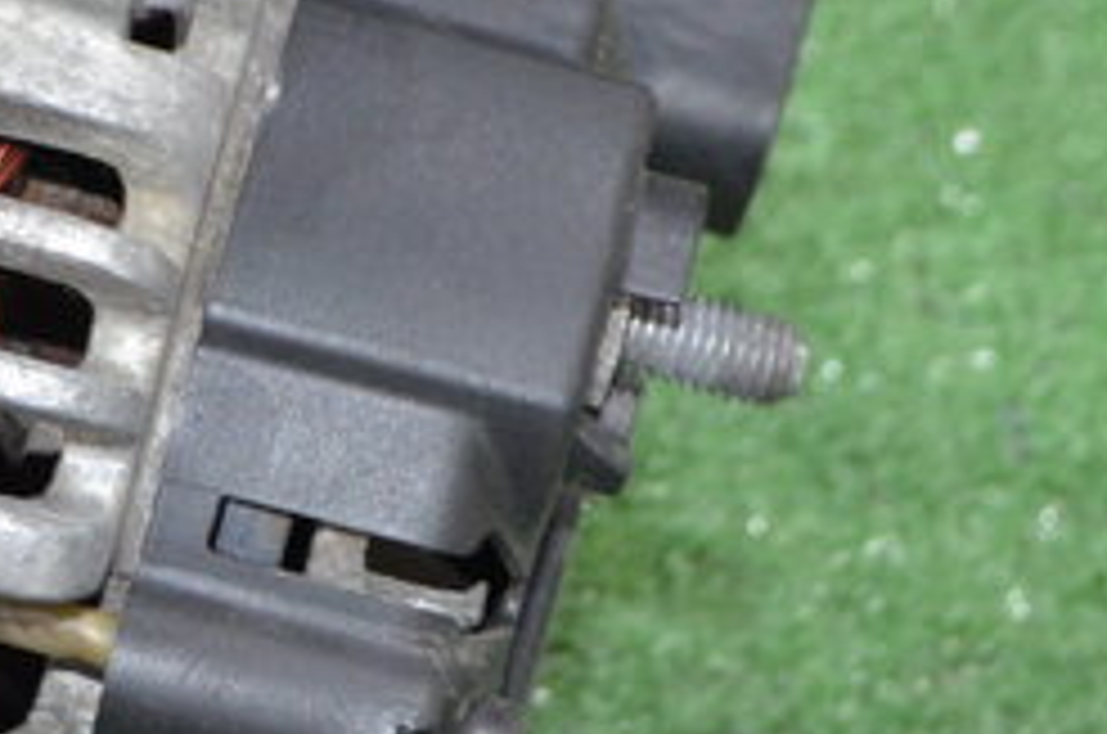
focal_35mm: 150
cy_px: 554
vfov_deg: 9.1
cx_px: -302
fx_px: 4604
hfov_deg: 13.3
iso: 1250
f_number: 4
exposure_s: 1/60
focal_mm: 24
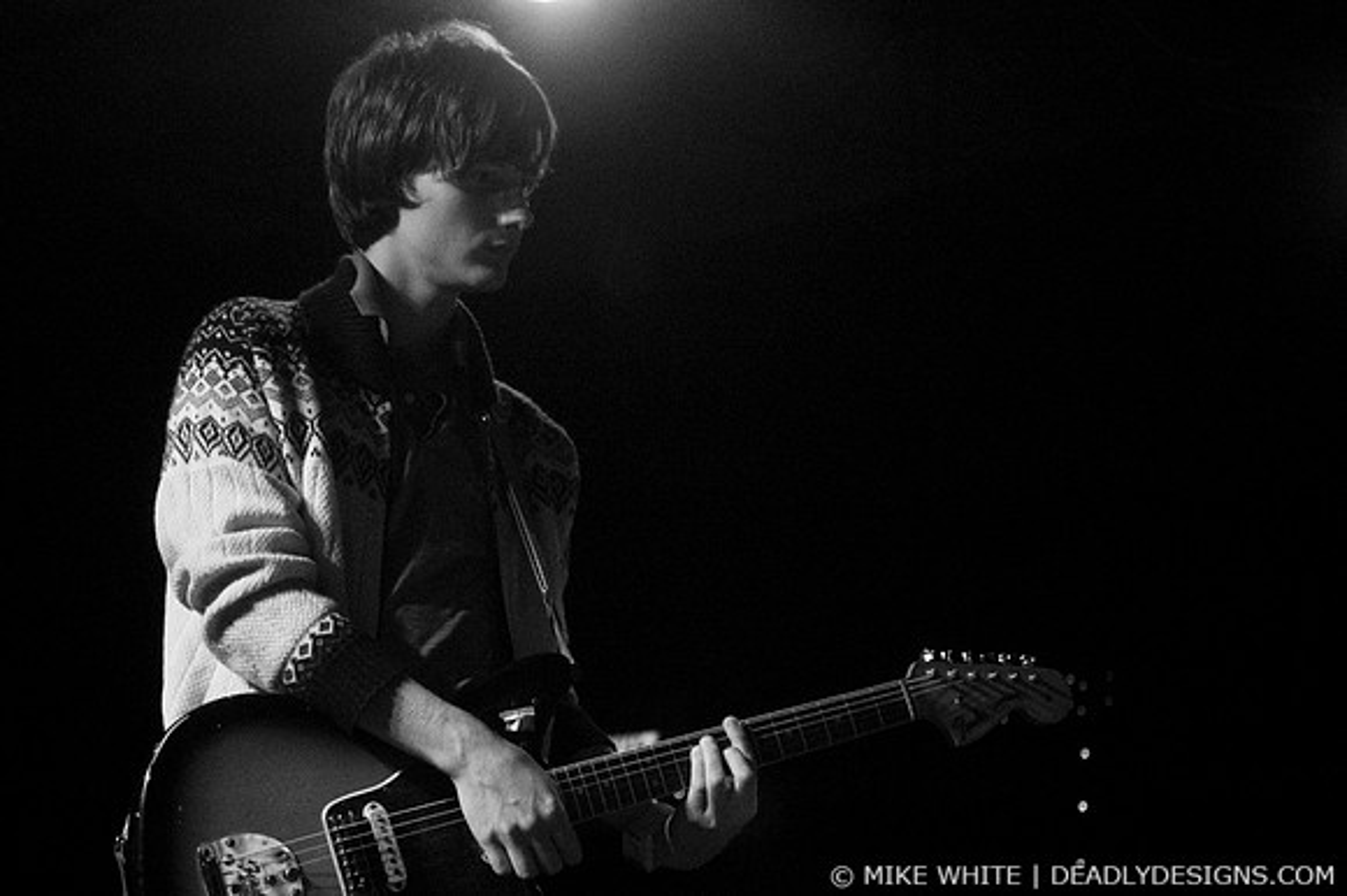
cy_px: 448
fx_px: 3253
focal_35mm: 87
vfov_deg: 15.7
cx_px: 674
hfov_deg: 23.4
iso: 800
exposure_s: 1/60
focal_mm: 58
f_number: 2.8
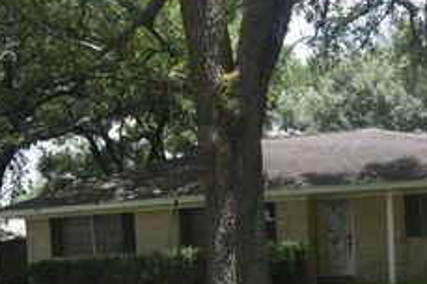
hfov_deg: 34.0
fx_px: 699
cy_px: 302
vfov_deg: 21.9
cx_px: 216
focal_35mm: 59
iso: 320
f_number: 8
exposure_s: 1/250
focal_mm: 18
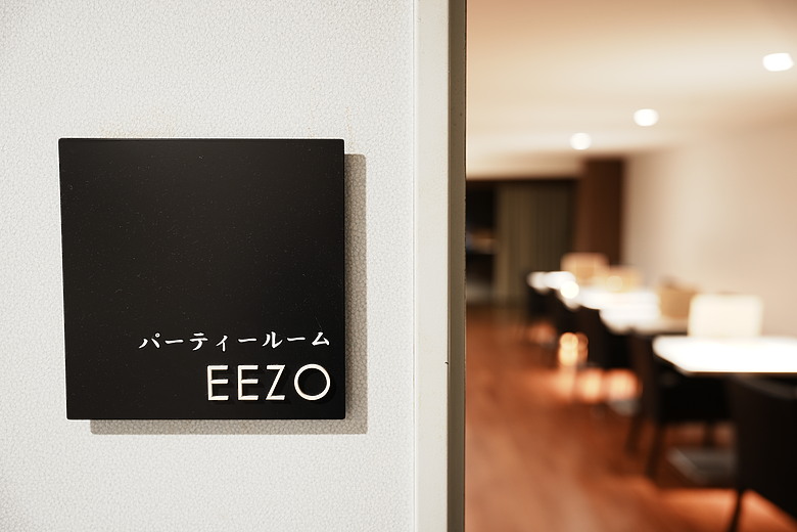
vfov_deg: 37.6
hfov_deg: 54.0
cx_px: 398
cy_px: 266
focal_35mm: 35
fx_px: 781
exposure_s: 1/8
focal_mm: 35.3
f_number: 2.8
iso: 250
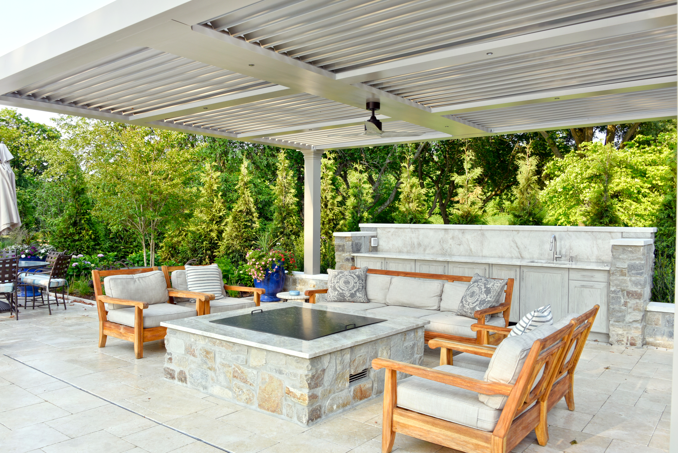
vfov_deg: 46.4
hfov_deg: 65.5
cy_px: 226
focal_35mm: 28
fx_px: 528
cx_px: 339
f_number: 9
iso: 400
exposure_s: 1/125
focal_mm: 28
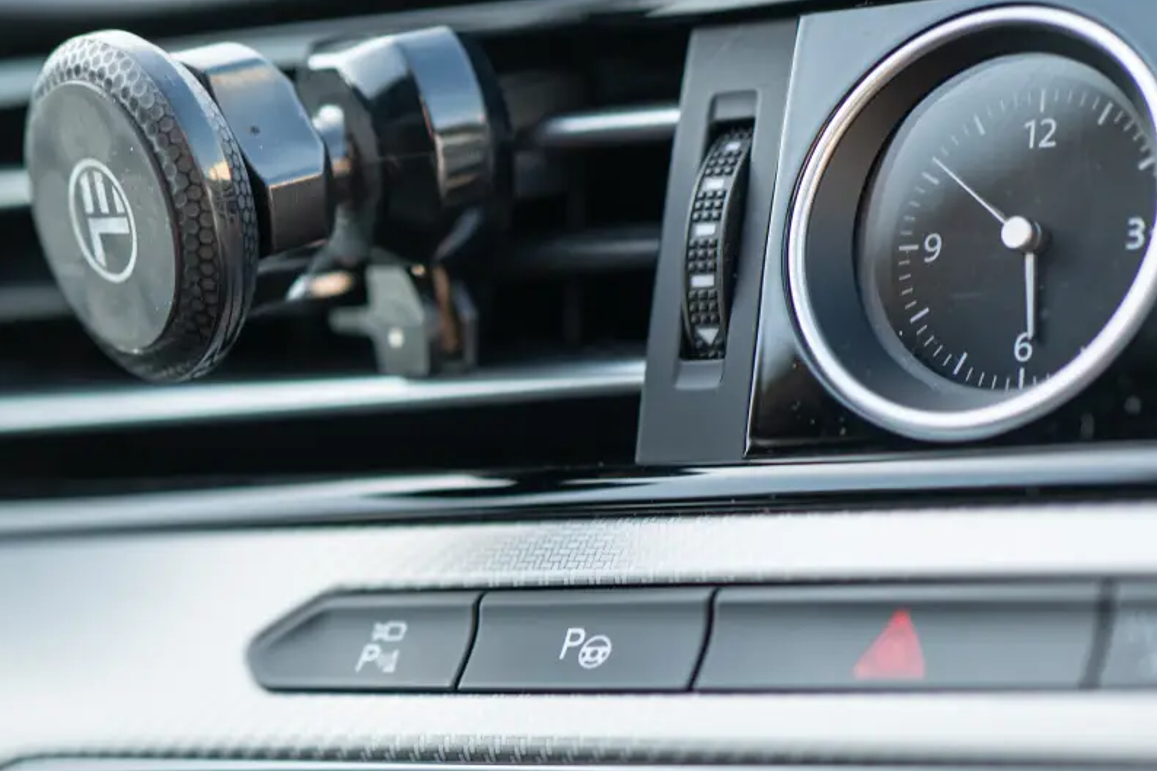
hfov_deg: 20.0
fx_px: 3277
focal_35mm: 102
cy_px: 733
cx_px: 447
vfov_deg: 13.3
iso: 250
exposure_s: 1/320
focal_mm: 50
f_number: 2.2
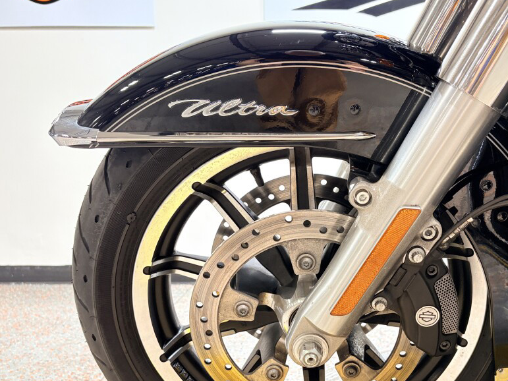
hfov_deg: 51.1
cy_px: 254
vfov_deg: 39.2
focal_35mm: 36
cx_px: 298
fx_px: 528
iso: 80
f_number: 1.6
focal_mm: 5.96
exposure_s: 1/60
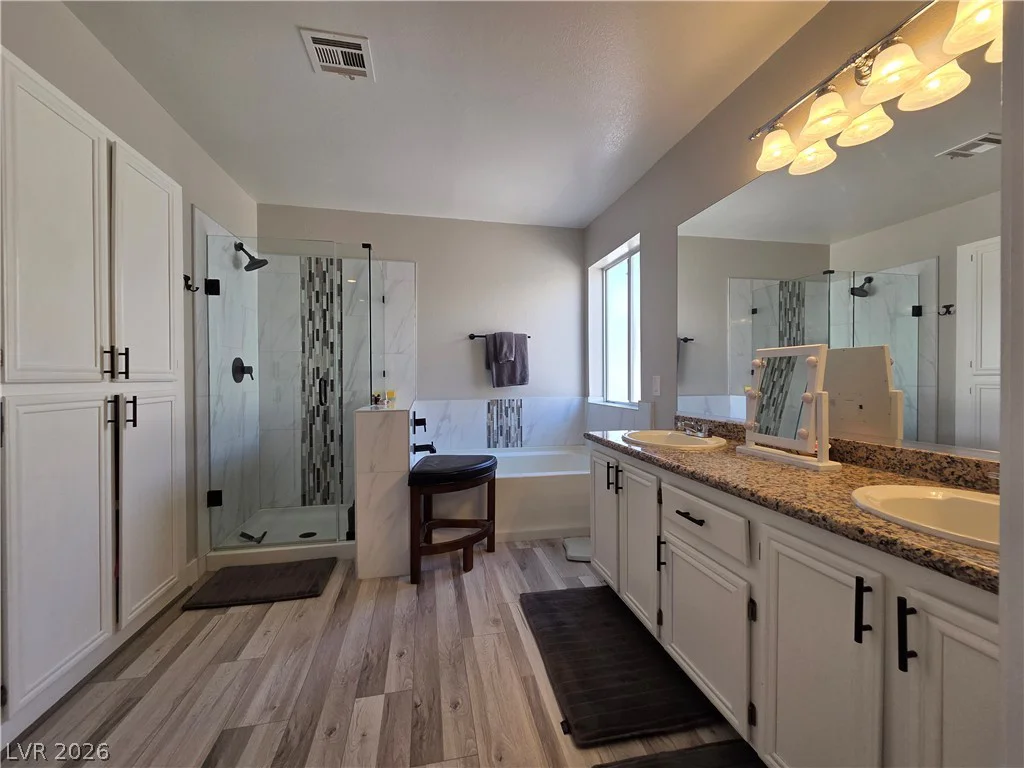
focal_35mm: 13
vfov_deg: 89.9
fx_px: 385
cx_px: 512
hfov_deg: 106.2
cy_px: 384
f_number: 2.2
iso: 80
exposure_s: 1/120
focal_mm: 2.2
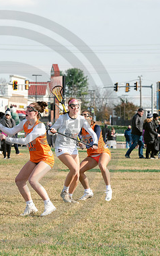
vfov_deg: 8.0
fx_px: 1818
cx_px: 69
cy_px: 130
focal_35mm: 261
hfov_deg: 5.0
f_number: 7.1
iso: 250
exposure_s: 1/800
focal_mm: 125
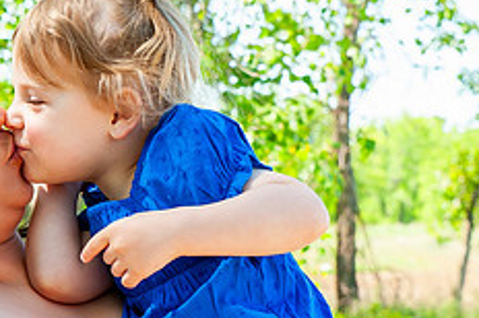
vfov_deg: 7.4
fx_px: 2458
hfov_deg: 11.1
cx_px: 117
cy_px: 167
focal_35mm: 185
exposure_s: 1/200
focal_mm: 65
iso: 500
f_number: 9
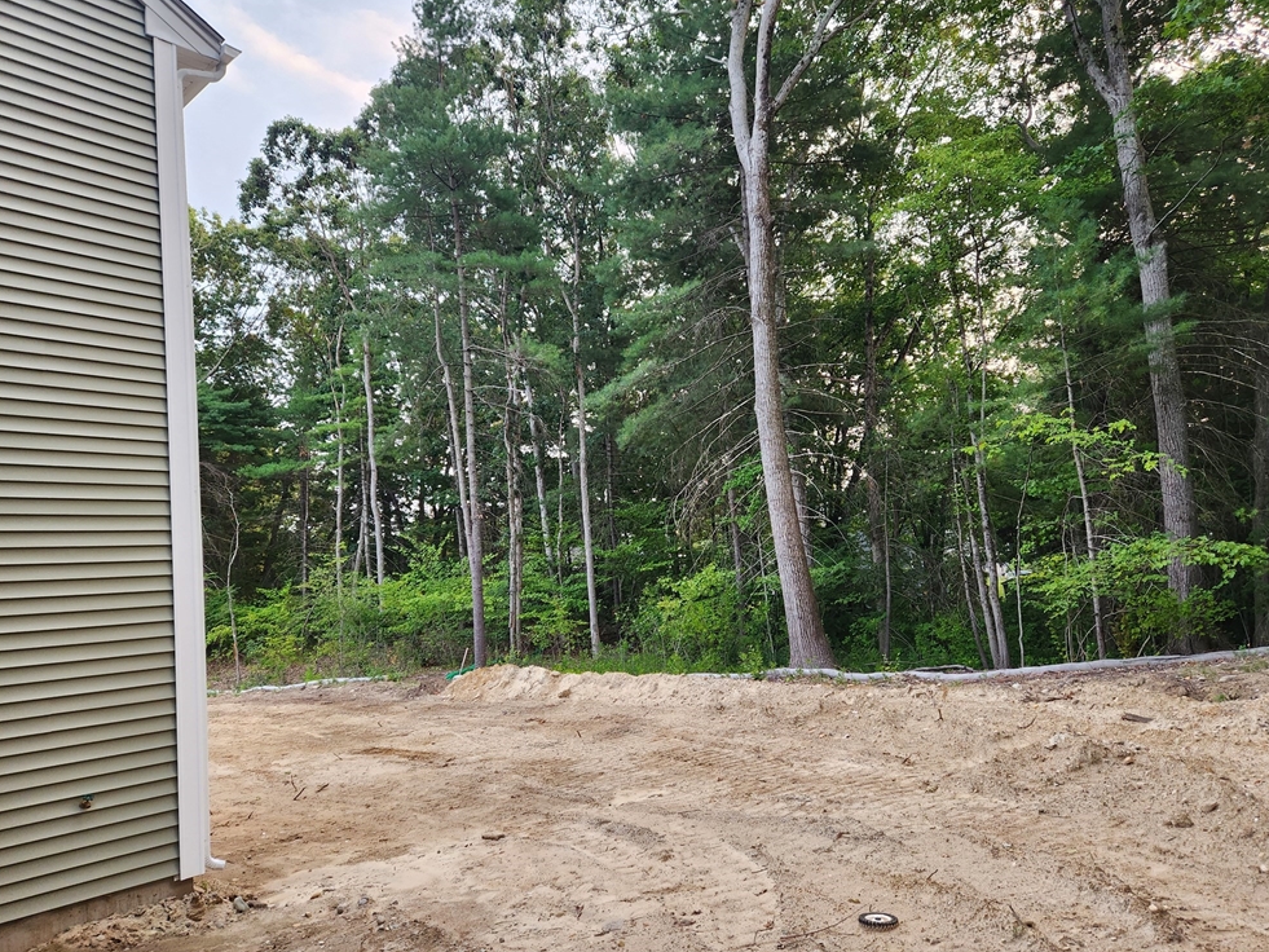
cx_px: 656
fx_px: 880
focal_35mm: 24
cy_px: 482
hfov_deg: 71.6
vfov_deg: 56.8
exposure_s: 1/180
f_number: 1.8
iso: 160
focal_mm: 5.4
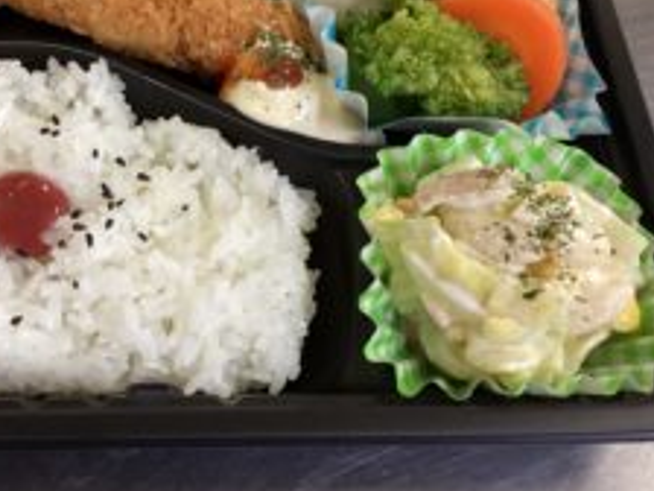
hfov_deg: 36.2
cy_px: 115
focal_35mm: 52
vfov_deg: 27.6
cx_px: 182
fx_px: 982
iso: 250
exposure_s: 1/60
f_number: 2.4
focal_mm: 3.3
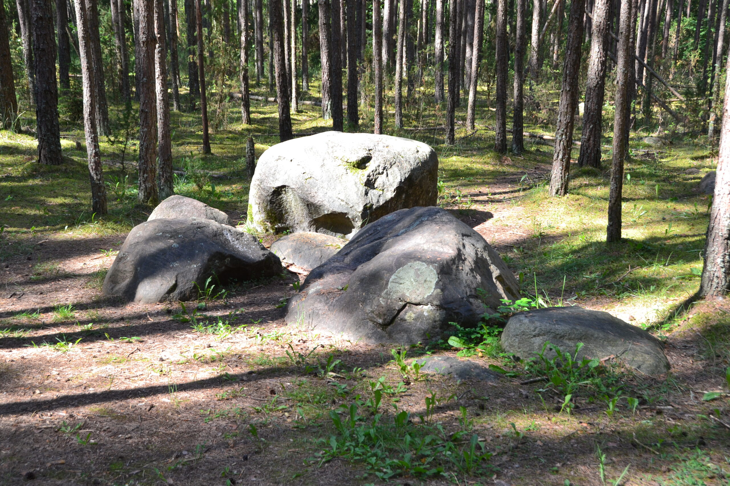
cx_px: 365
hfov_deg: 41.1
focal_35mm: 48
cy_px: 243
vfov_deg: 28.1
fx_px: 973
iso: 400
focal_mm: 32
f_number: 9
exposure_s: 1/100
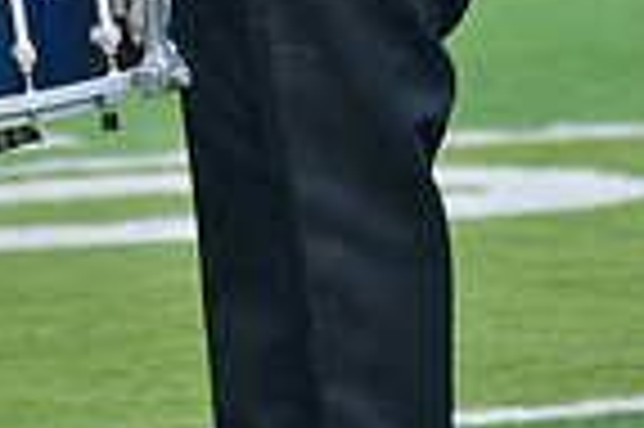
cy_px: -460
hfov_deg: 2.5
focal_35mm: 819
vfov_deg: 1.7
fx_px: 14634
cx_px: 223
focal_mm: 260
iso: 125
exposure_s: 1/400
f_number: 5.6
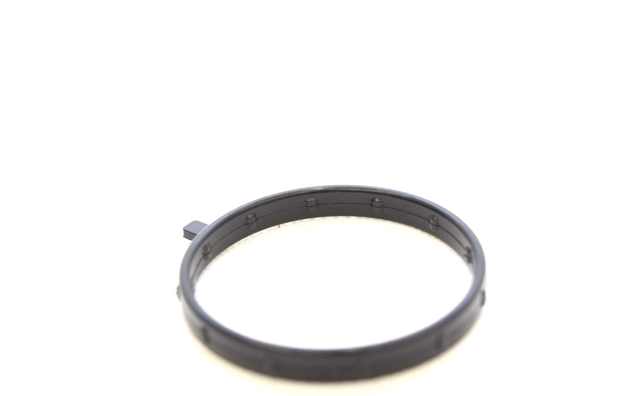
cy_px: 203
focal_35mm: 62
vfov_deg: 21.0
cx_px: 314
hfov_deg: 33.0
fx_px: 1071
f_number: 5.6
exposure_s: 1/125
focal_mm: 40
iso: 400
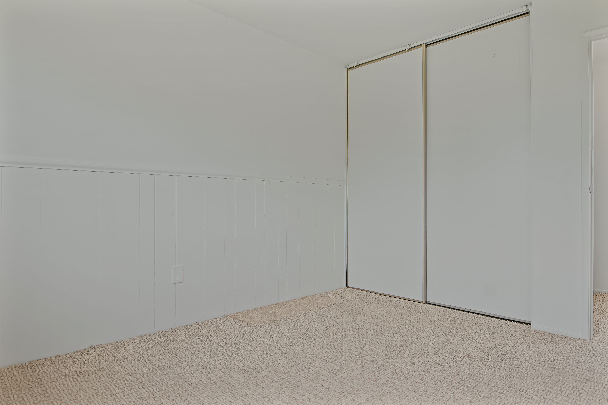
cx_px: 304
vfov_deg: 59.5
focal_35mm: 21
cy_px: 202
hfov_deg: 81.2
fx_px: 355
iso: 100
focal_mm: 14
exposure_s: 1/80
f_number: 4.5
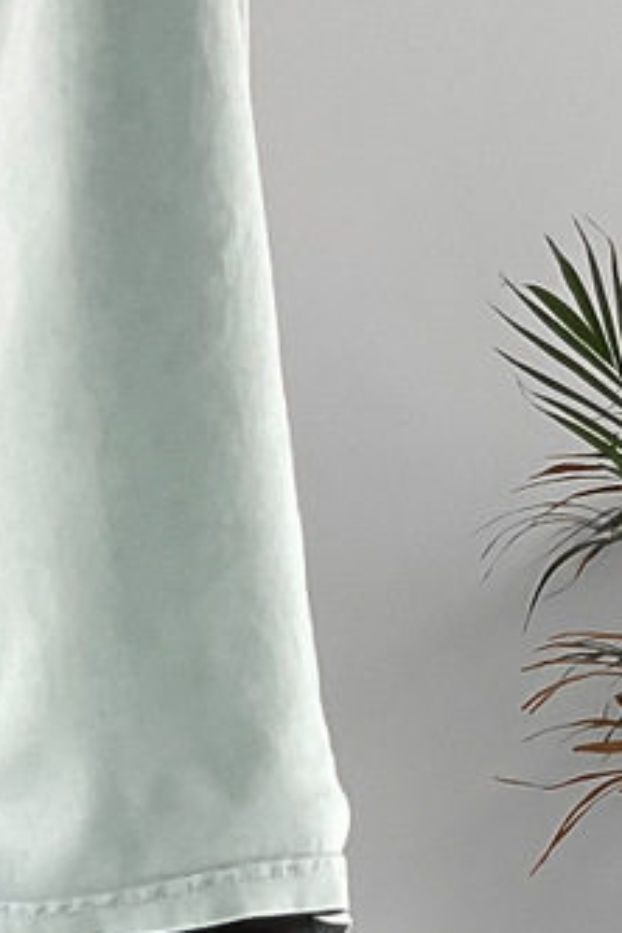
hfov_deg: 9.4
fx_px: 3758
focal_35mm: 145
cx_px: 6
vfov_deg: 12.6
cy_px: 1779
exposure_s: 1/120
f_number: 1.8
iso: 50
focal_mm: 3
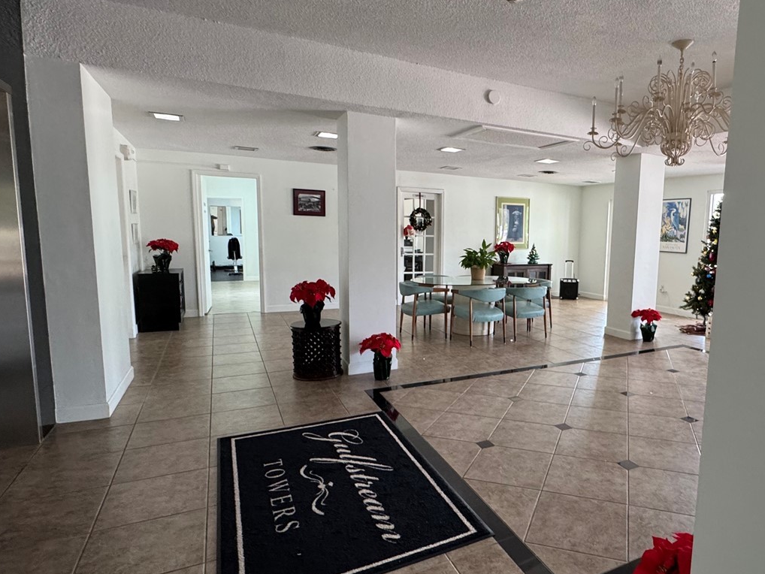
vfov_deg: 61.1
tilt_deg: -6.5
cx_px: 494
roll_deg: -2.6
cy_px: 291
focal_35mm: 22
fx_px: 486
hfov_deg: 74.6
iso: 320
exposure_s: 1/120
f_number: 2.2
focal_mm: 2.22
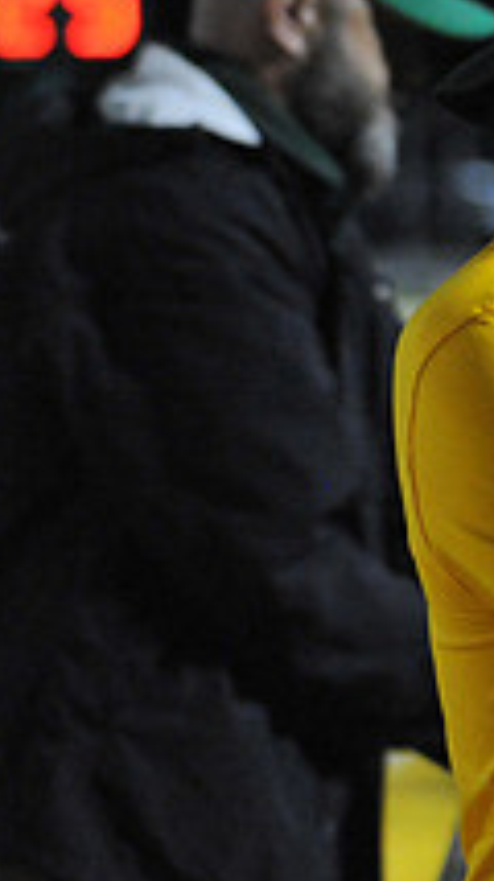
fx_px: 9944
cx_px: 1169
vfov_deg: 5.1
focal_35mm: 426
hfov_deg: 2.8
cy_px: 309
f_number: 5.6
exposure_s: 1/200
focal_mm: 150
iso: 6400
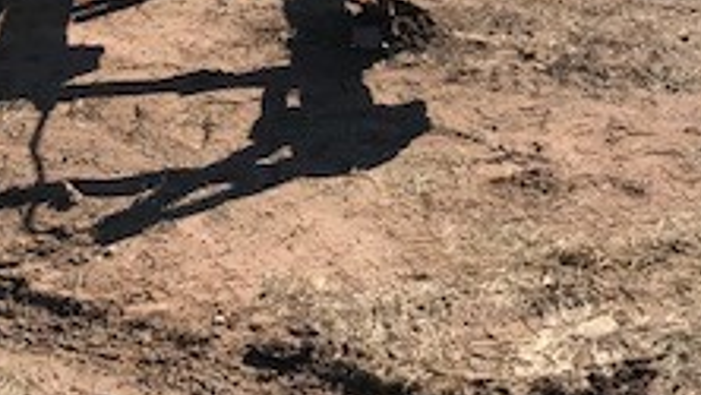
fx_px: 1636
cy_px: -199
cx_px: 313
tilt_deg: -11.6
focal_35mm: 88
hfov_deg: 24.2
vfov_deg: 13.0
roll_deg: +2.7
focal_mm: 3.99
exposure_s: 1/1953
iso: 20
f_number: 1.8
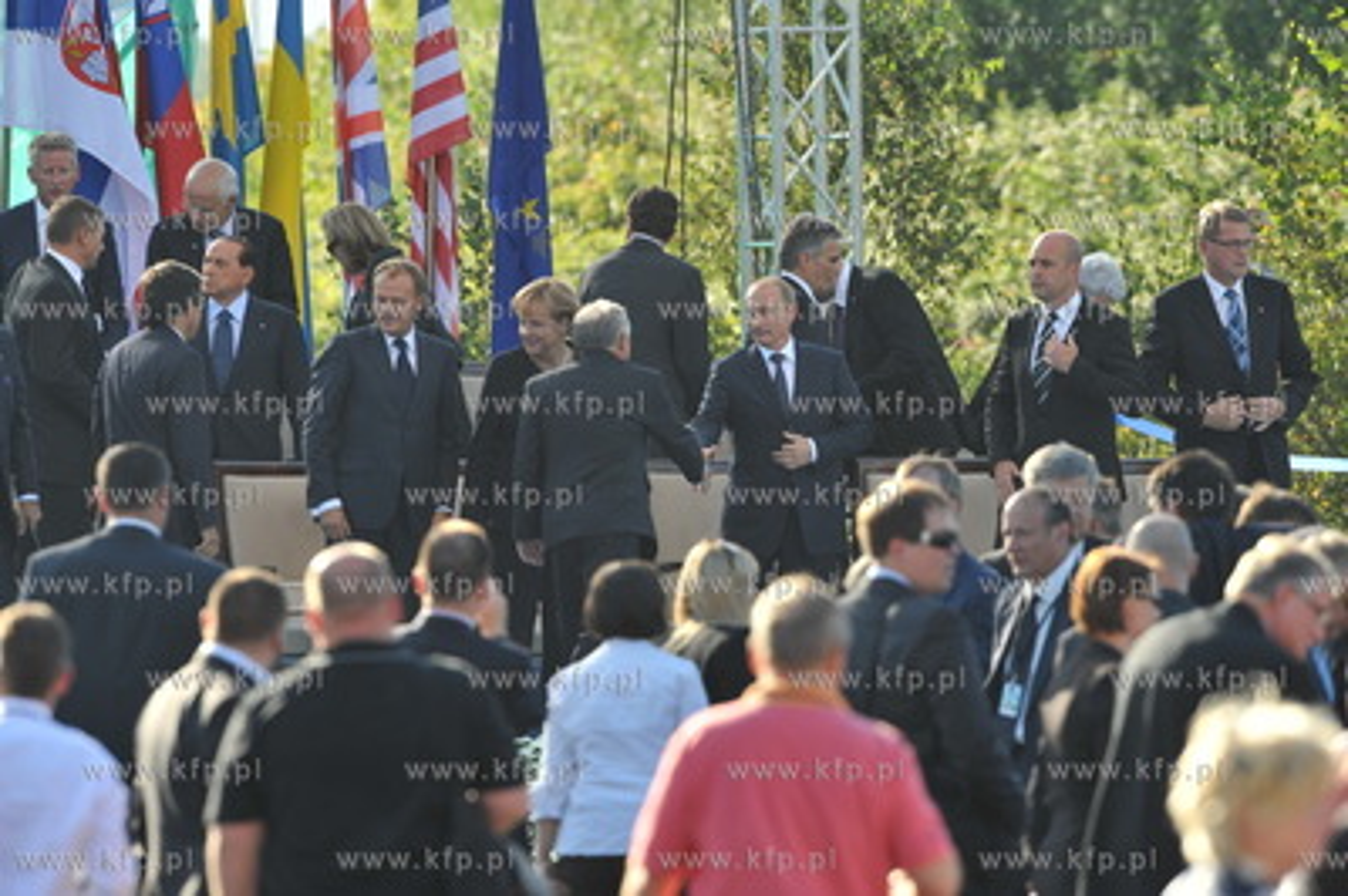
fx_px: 18706
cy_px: 448
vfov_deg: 2.7
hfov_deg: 4.1
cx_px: 674
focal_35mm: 500
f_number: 6.3
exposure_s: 1/400
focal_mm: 500
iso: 400
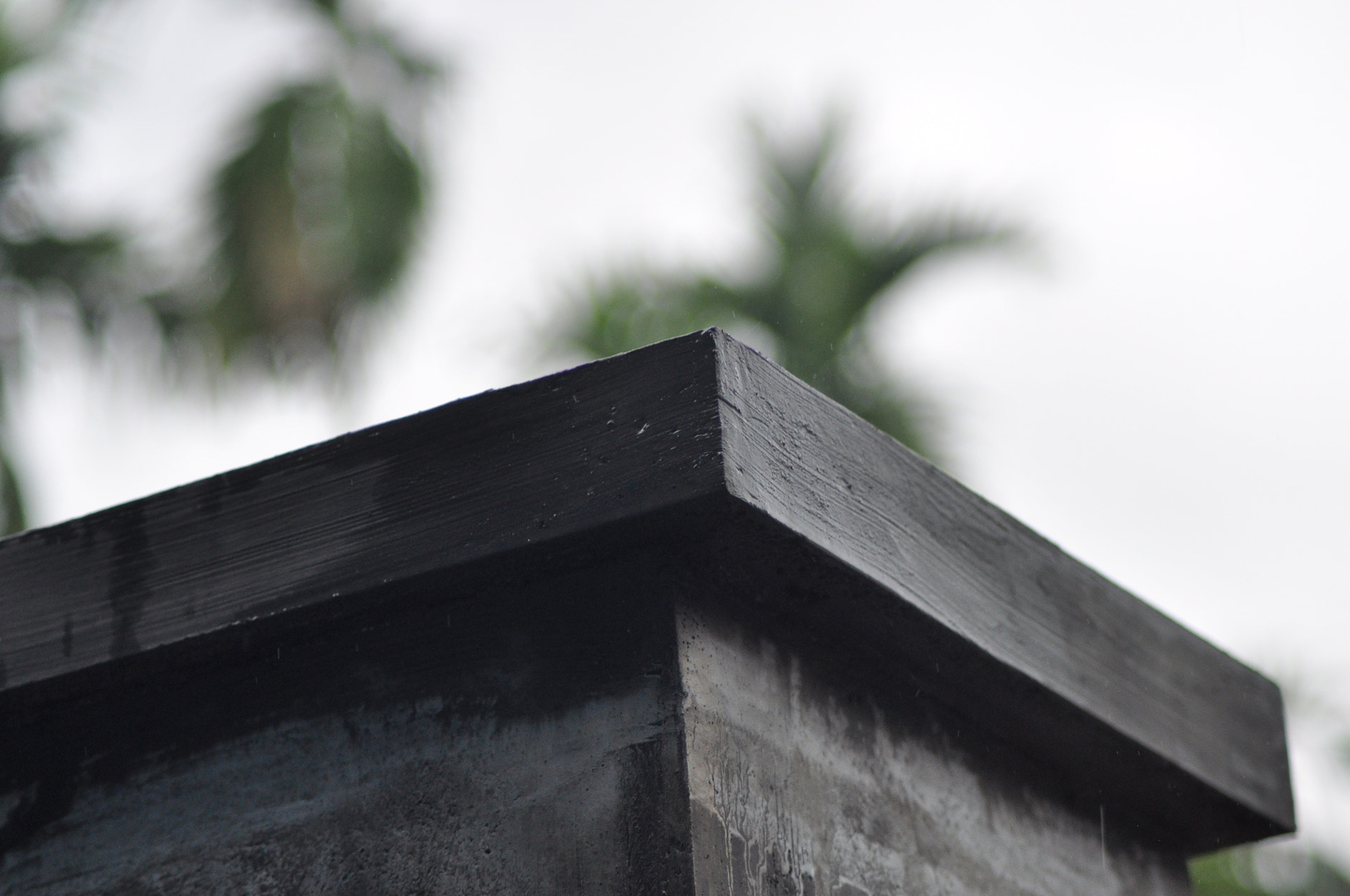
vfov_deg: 10.9
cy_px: 480
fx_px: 4719
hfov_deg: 16.3
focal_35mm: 126
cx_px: 696
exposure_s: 1/250
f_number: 4
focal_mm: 78
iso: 640
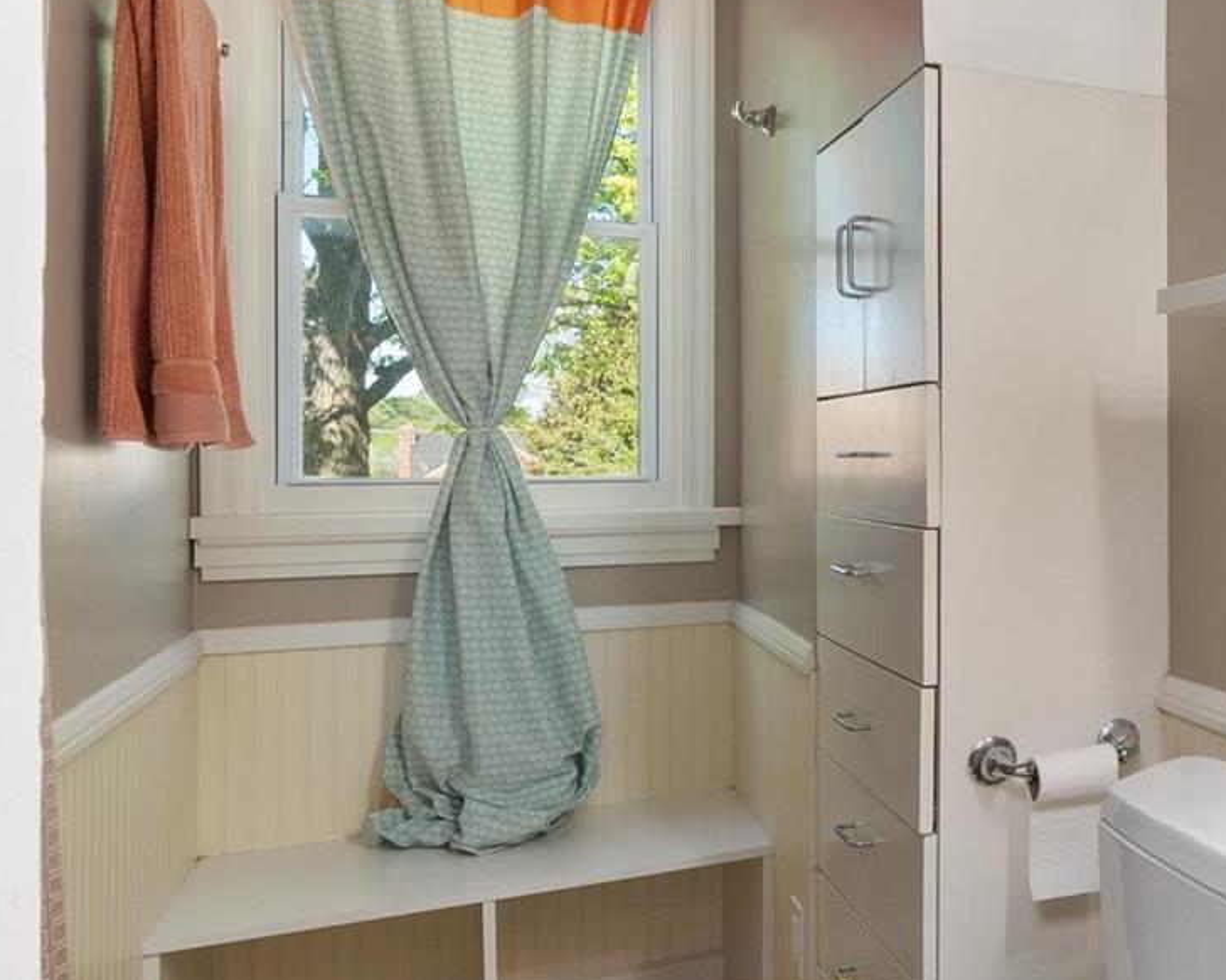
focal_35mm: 33
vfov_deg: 44.5
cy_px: 473
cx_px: 1302
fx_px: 1197
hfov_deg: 43.8
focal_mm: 8
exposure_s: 1/4
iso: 400
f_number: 8
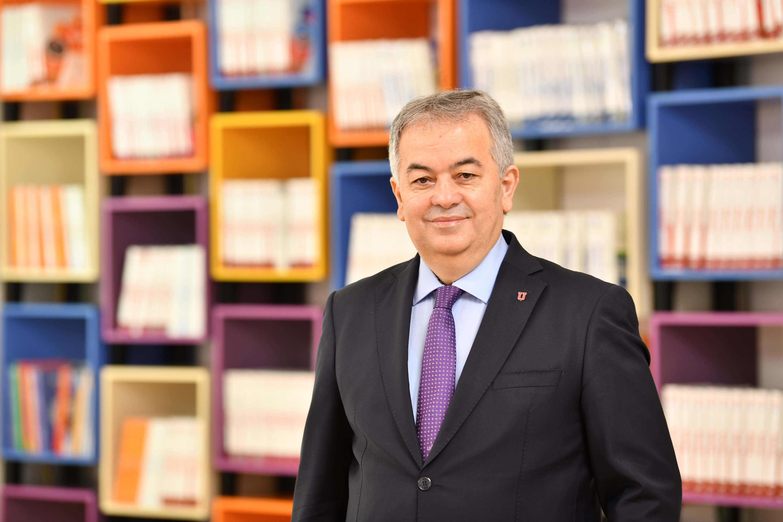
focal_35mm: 155
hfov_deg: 13.2
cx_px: 392
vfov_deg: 8.9
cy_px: 261
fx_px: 3371
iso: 400
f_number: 3.5
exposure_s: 1/160
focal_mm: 155
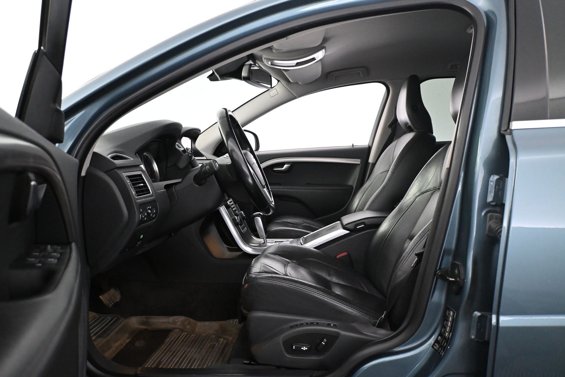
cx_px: 282
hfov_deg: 63.2
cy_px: 188
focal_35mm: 29
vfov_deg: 44.6
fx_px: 459
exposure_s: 1/60
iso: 4000
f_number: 3.8
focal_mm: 19.5
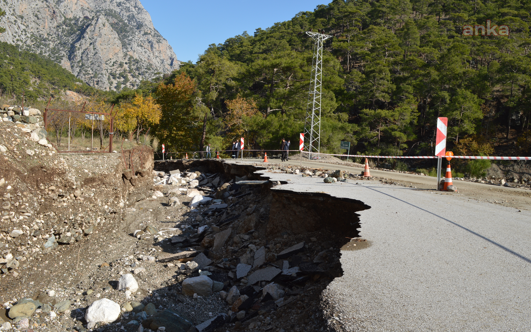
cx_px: 267
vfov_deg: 44.5
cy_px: 171
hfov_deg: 66.5
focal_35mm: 28
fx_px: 405
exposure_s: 1/200
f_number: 8
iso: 100
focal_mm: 18
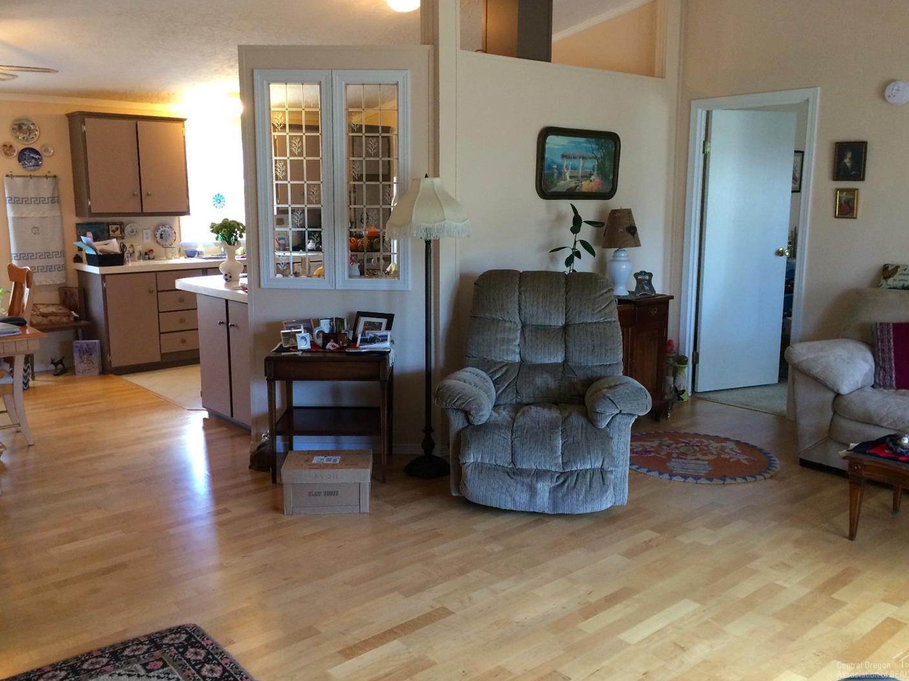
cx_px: 449
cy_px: 329
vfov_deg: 45.4
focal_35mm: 31
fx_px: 814
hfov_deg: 58.4
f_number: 2.2
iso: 160
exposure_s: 1/30
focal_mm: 4.15
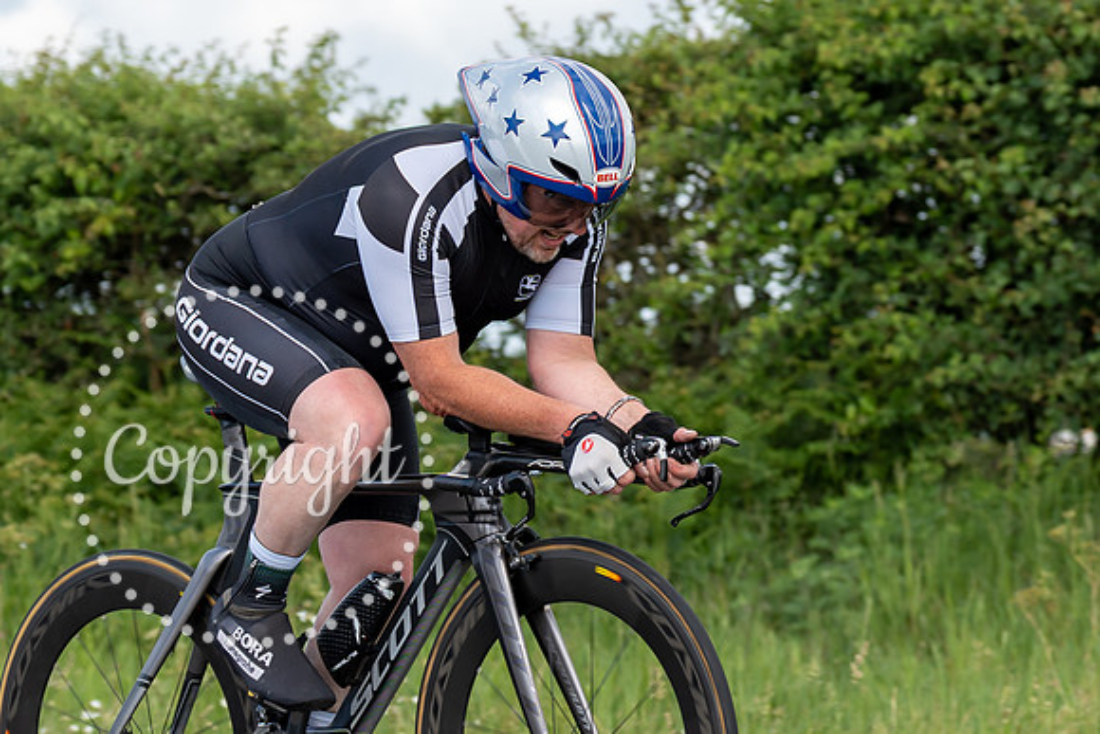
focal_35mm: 200
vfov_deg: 6.9
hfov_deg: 10.3
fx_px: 6112
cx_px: 537
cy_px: 379
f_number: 3.5
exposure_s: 1/1000
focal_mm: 72
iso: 125
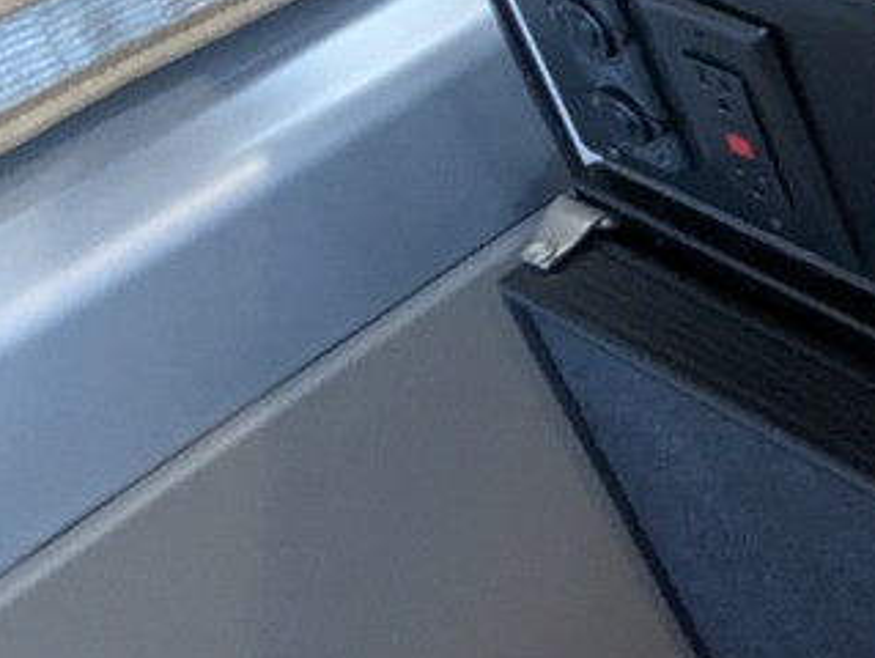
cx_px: 1513
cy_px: 241
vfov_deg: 21.0
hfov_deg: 20.7
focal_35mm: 70
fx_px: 1771
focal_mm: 2.35
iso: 393
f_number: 2.2
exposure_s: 1/50.2
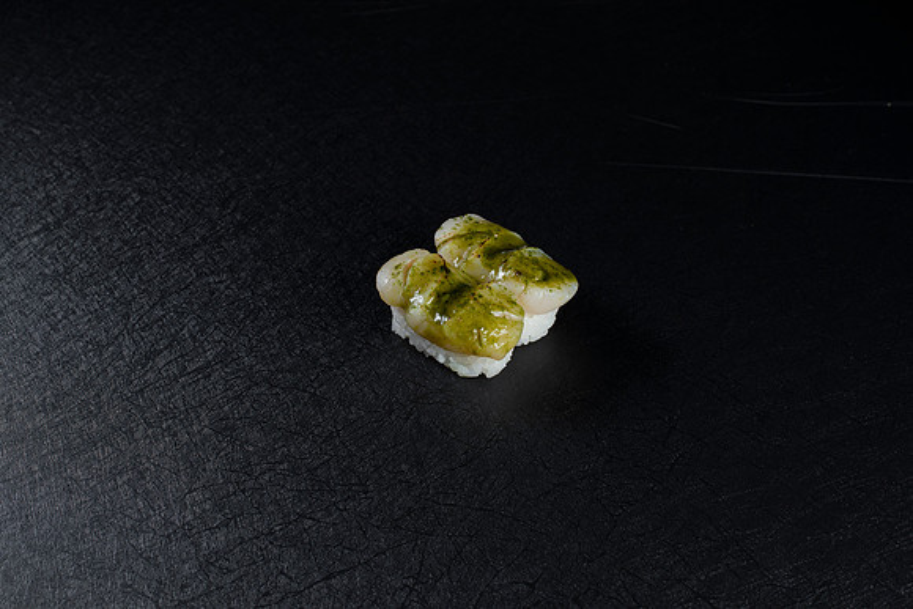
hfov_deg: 39.6
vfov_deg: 27.0
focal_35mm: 50
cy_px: 304
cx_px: 456
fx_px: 1268
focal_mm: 50
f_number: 10
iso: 200
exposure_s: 1/200
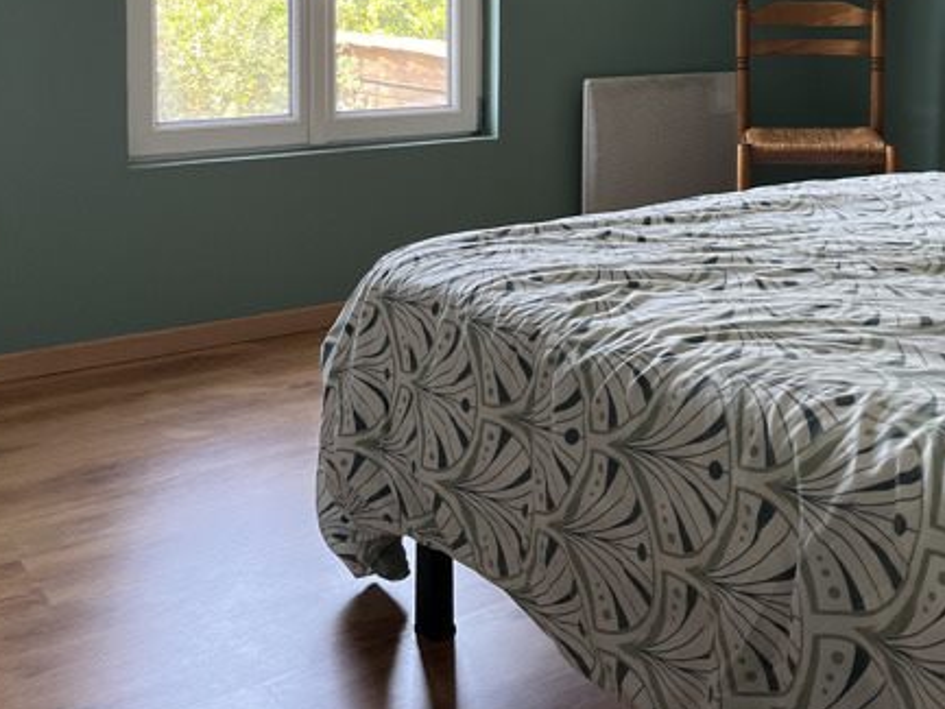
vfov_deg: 29.0
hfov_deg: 38.9
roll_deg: -0.3
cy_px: 65
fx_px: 1311
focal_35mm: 48
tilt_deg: -4.5
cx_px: 668
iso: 100
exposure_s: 1/121
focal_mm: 5.1
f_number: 1.6
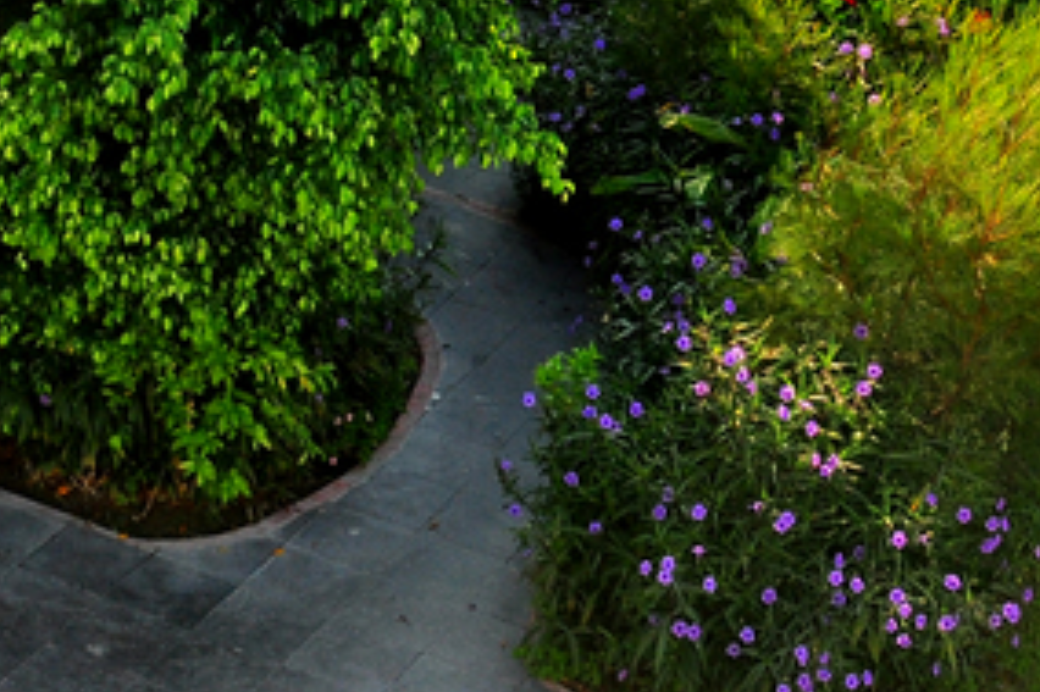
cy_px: -282
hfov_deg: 20.4
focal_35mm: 95
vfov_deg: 13.7
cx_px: -135
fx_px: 2743
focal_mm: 18
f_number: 8
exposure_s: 1/250
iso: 200
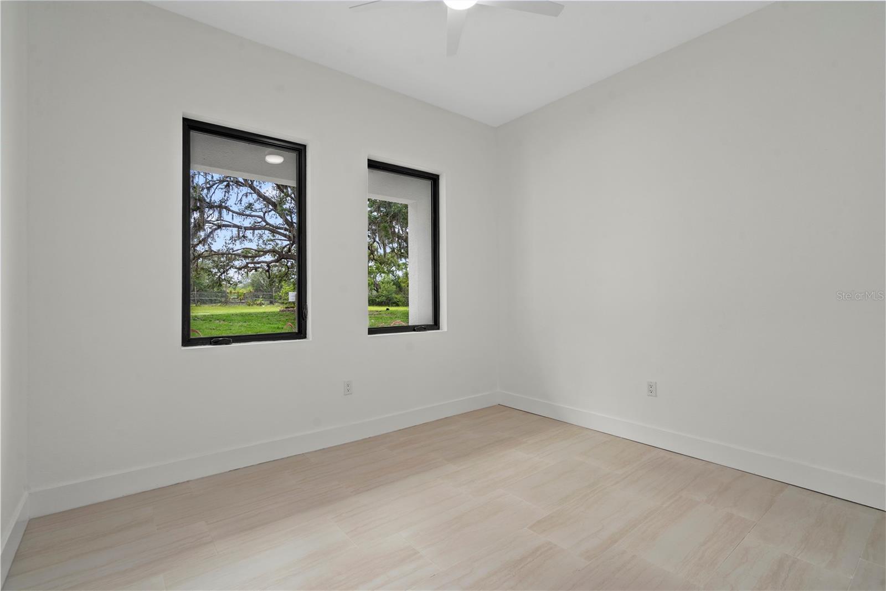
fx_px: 394
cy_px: 296
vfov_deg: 73.7
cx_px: 443
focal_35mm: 16
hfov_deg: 96.7
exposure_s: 1/13
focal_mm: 16
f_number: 9
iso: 320
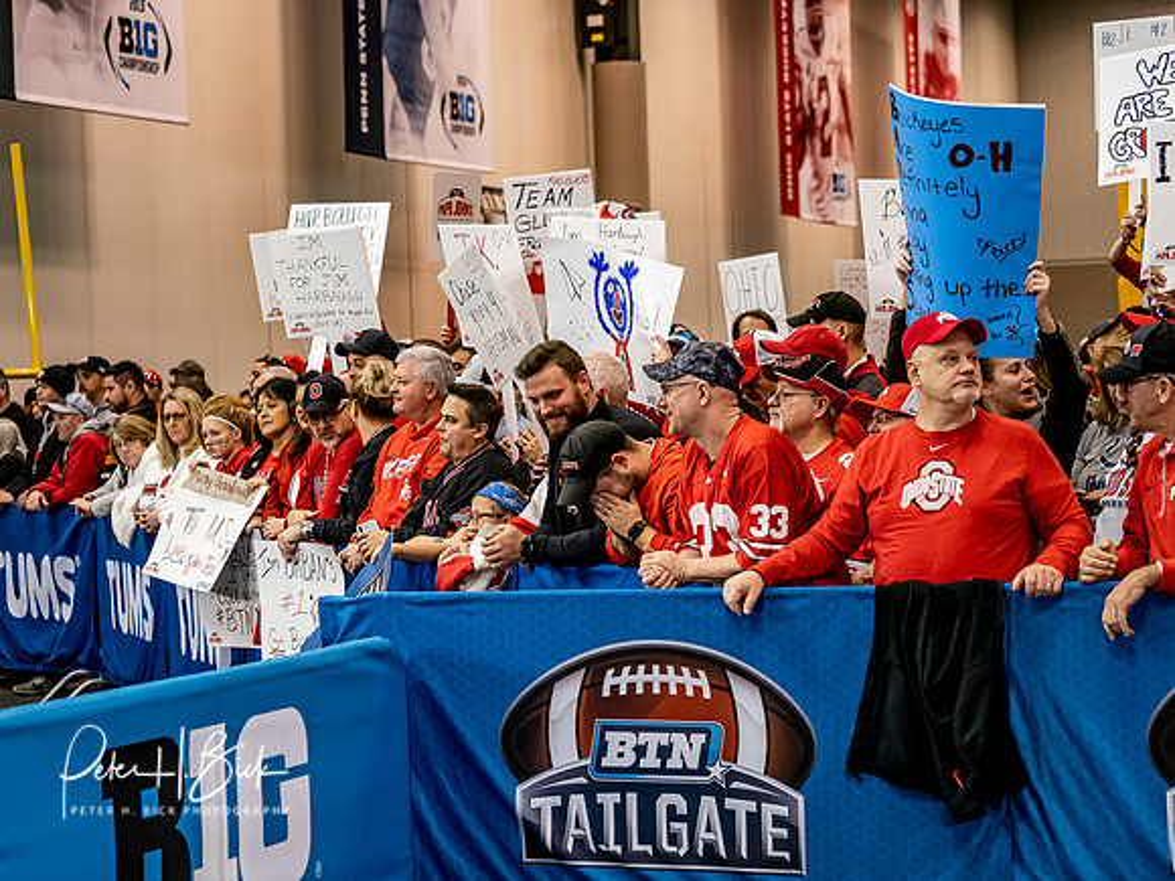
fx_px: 3530
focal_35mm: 104
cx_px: 588
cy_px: 440
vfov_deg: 14.2
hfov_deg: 18.9
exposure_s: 1/800
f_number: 2.8
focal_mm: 52
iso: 2500
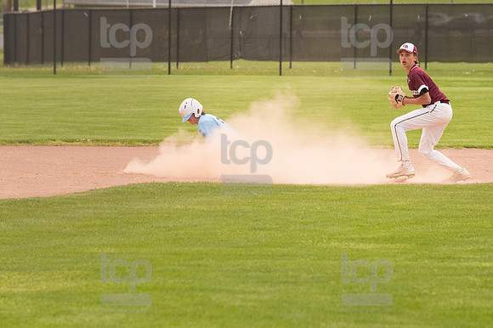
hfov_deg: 6.9
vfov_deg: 4.6
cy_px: 164
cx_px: 246
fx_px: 4106
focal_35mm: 300
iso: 1000
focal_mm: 200
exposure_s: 1/2000
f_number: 5.6
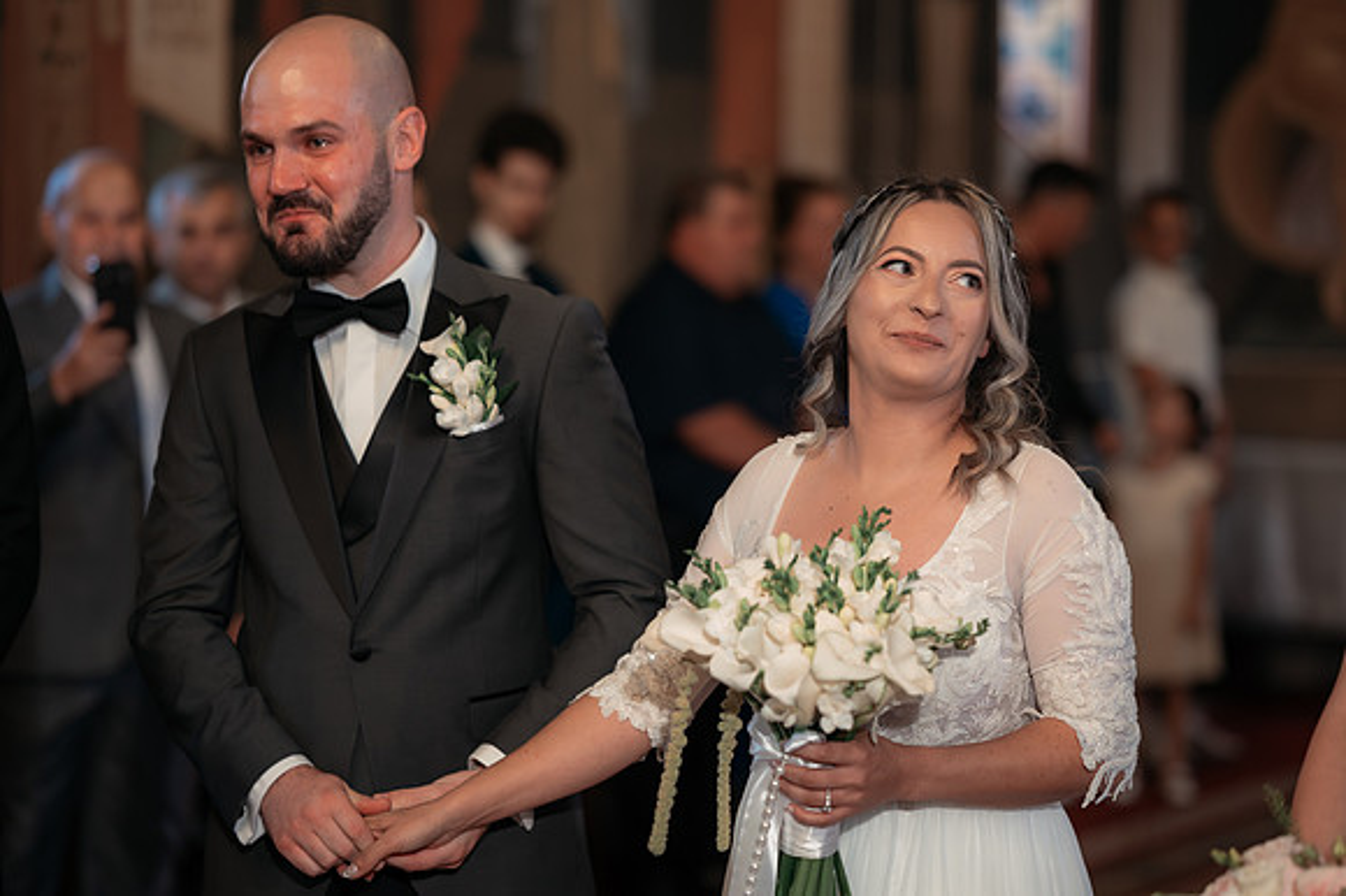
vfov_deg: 15.4
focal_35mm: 89
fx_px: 3313
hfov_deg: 23.0
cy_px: 467
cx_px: 702
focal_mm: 85
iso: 1600
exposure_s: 1/200
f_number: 2
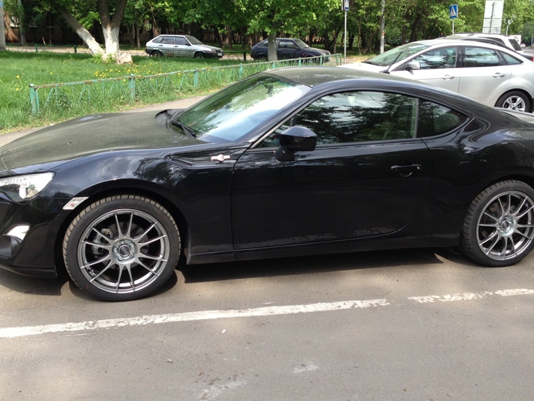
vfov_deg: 32.9
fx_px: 679
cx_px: 283
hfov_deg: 42.9
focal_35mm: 44
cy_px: 192
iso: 50
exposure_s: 1/270
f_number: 2.4
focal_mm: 4.13
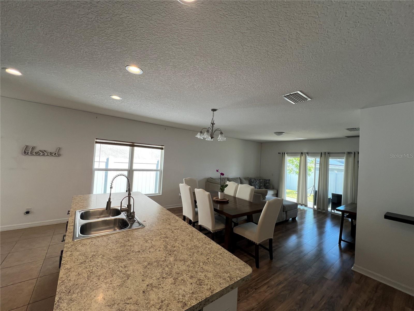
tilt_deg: +1.9
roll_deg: -3.7
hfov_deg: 106.2
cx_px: 207
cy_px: 156
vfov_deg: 89.9
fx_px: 155
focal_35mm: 13
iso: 64
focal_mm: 1.57
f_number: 1.8
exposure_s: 1/120
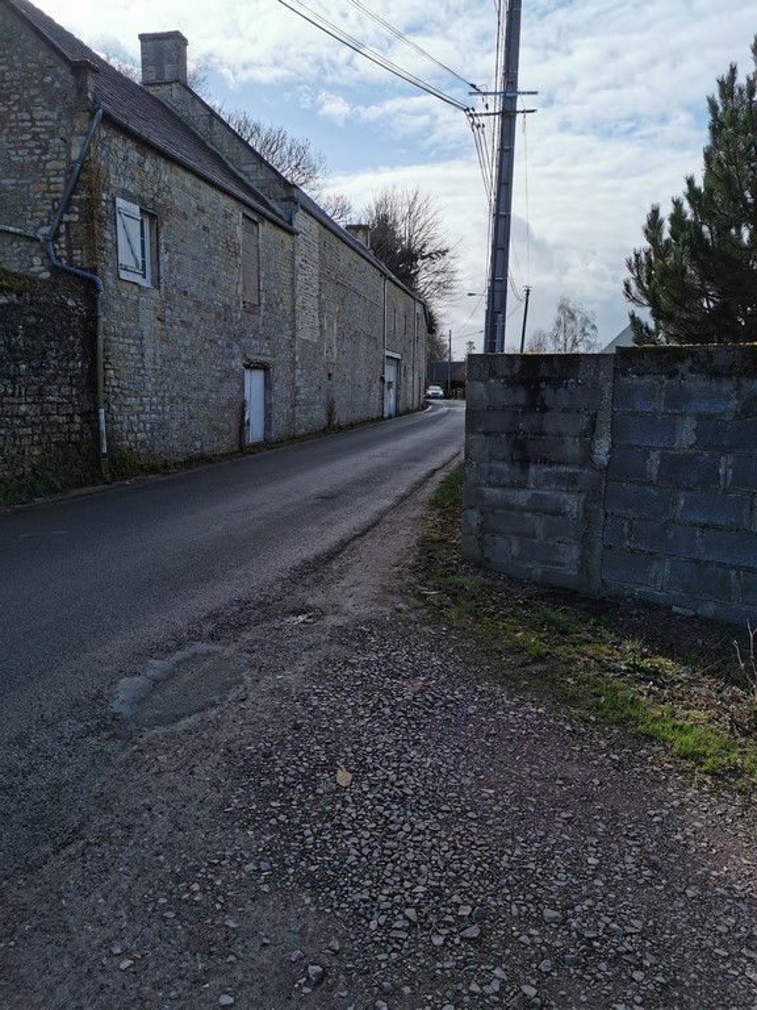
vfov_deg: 65.3
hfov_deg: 51.4
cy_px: 505
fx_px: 787
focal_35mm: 27
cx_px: 378
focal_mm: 5.58
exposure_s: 1/3610
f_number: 1.8
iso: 50
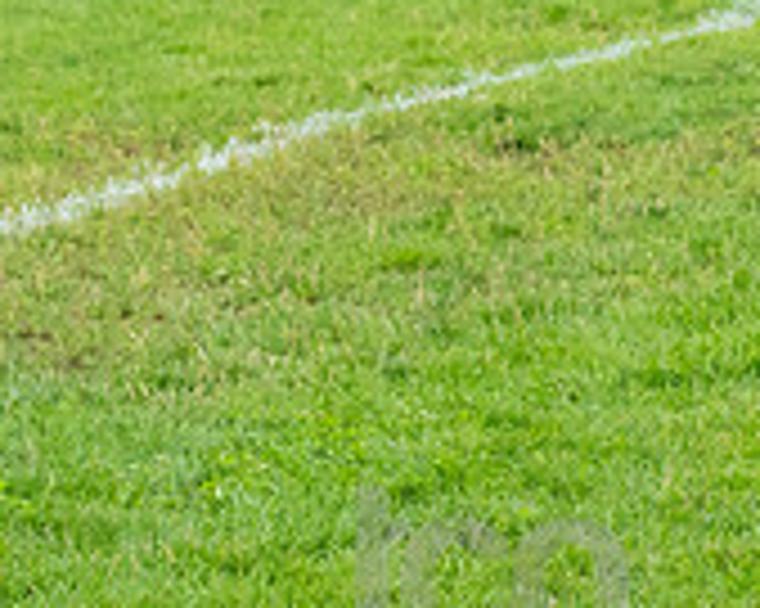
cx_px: 1129
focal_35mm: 339
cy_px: 14
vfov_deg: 4.6
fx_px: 7621
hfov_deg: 5.7
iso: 1250
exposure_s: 1/1000
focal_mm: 70
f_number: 5.6
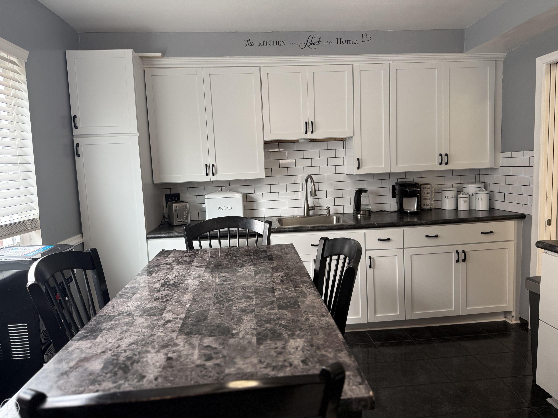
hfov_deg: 71.6
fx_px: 387
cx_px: 279
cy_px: 209
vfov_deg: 56.8
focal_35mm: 24
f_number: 1.78
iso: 125
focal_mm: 6.76
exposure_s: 1/60
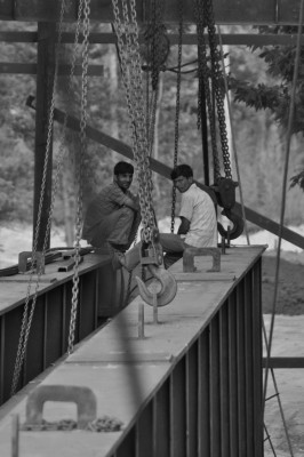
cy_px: 228
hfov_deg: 3.0
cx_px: 152
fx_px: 5709
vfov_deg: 4.6
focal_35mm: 450
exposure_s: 1/500
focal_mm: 300
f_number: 6.3
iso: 1600
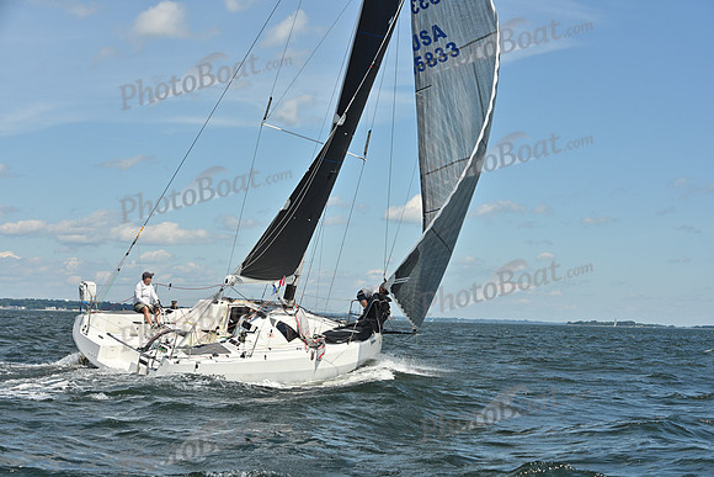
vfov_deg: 19.5
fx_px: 1389
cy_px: 238
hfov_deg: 28.8
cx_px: 357
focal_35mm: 70
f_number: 8
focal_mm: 70
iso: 250
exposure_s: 1/1250
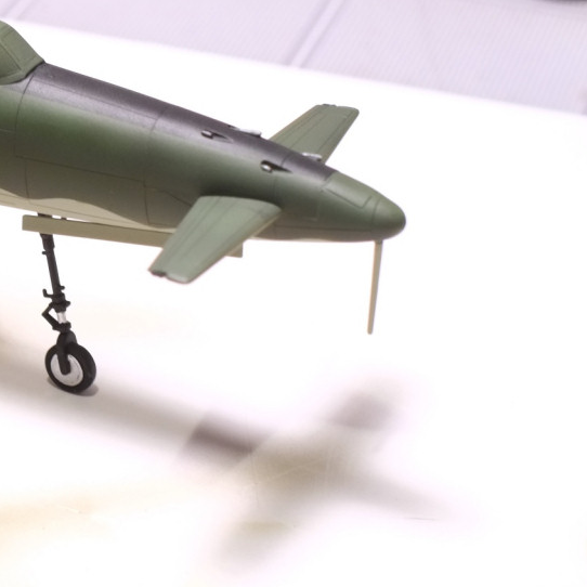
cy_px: 168
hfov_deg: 12.8
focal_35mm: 133
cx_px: -96
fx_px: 2552
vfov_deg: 13.1
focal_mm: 35
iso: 800
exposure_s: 1/25
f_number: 5.6
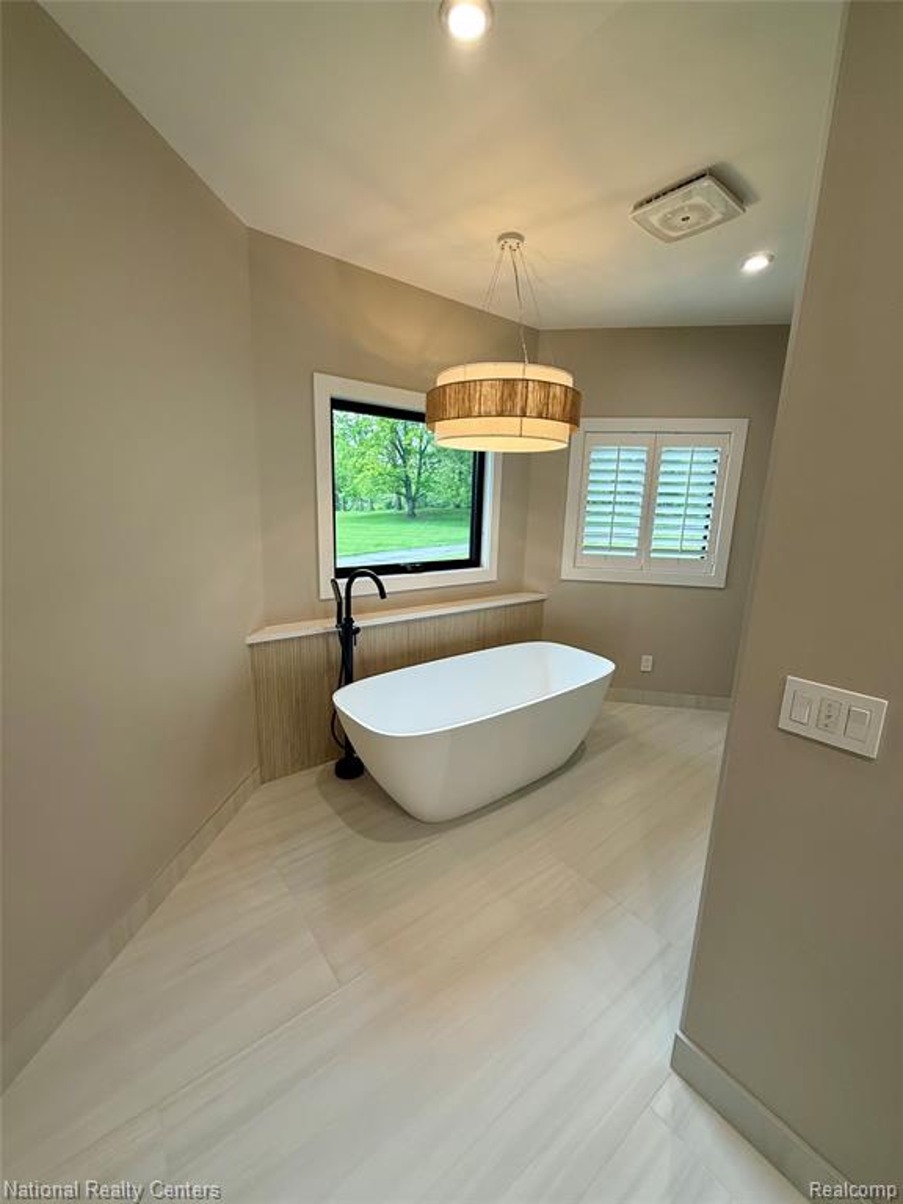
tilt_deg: -10.8
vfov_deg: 102.1
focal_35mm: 14
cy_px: 602
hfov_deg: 85.7
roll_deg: -1.9
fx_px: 487
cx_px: 452
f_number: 2.2
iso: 100
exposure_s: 1/120
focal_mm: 2.22
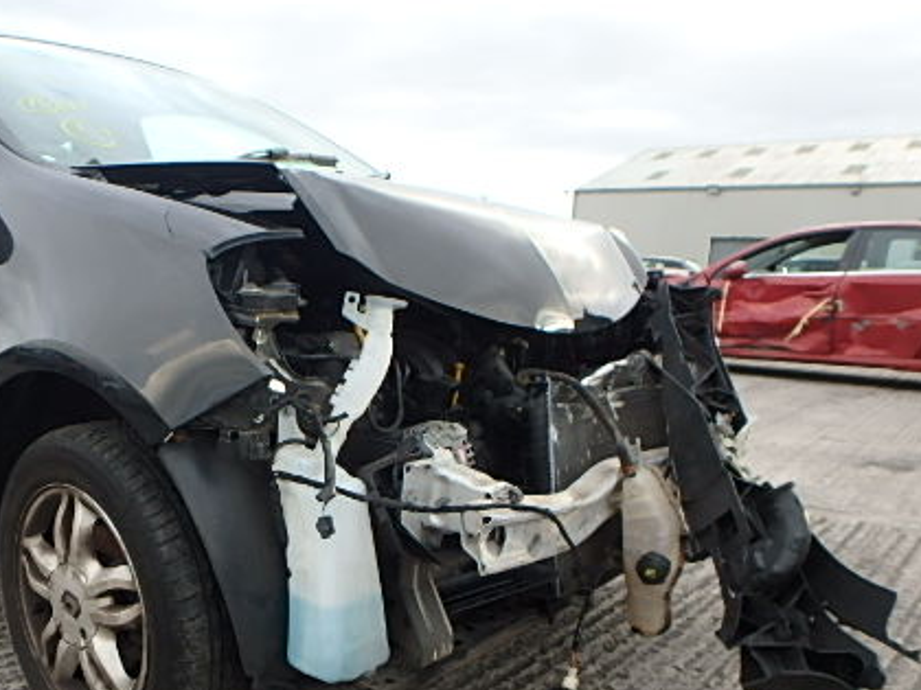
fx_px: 851
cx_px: 265
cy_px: 460
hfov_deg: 54.9
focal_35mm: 32
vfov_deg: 43.5
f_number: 3.5
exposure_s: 1/125
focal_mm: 3.7
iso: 125
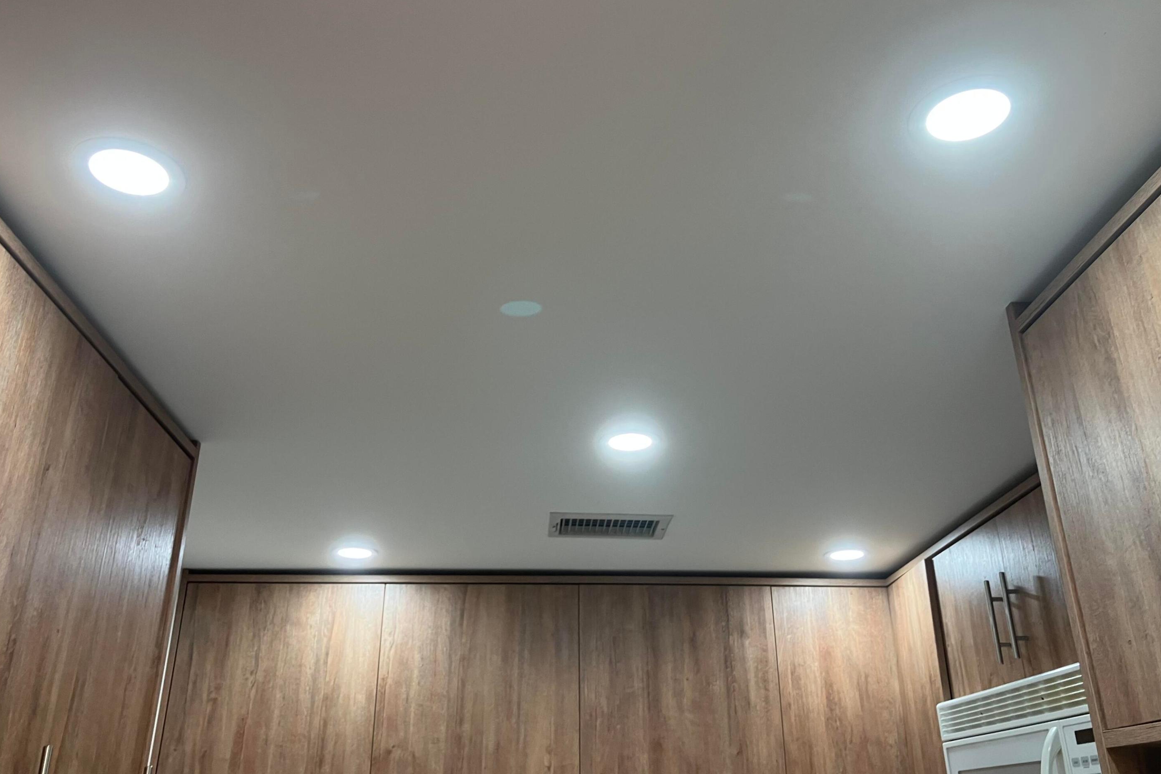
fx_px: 967
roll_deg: +0.1
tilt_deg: +25.6
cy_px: 393
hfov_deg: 61.9
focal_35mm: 30
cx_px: 573
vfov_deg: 43.6
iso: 50
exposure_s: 1/60
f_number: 1.8
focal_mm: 3.99
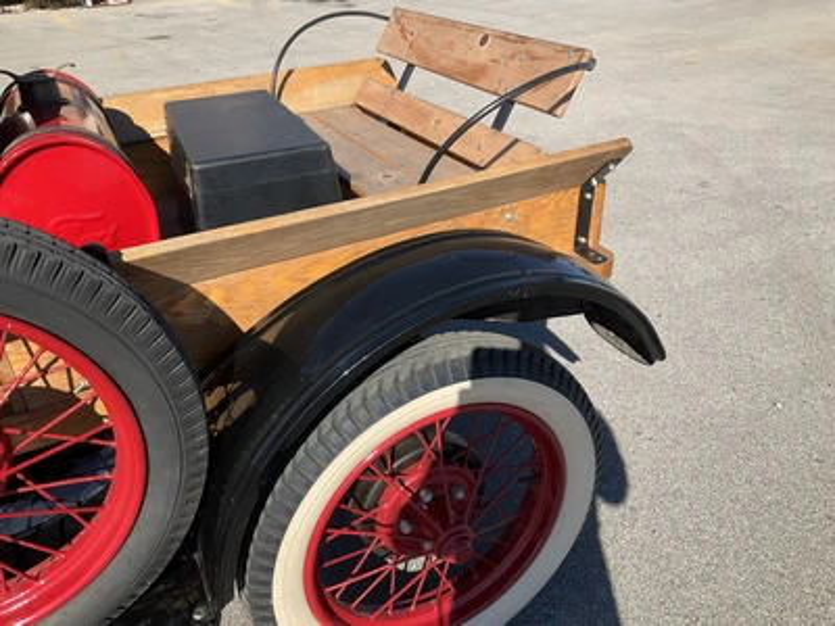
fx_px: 700
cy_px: 313
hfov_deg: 61.7
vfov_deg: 48.2
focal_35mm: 29
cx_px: 418
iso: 25
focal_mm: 3
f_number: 1.8
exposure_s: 1/1279
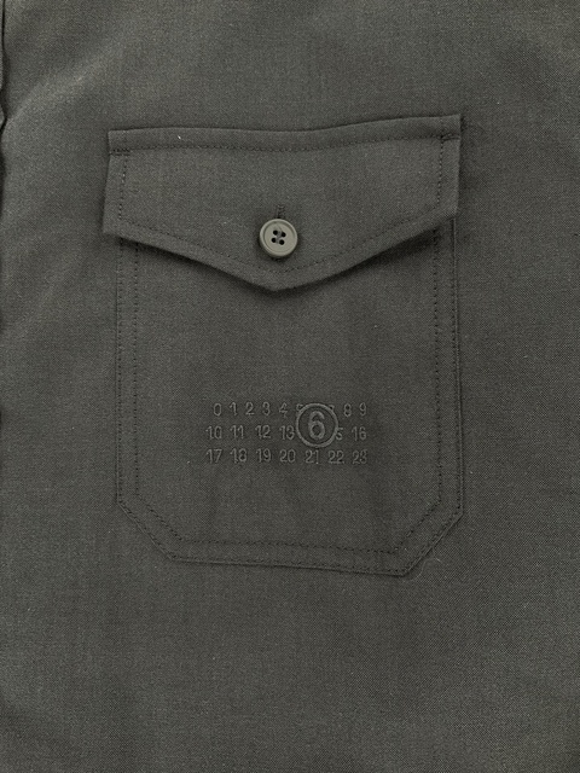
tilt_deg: -85.6
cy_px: 386
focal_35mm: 29
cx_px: 290
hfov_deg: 48.2
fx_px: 648
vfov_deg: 61.7
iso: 64
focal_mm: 3
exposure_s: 1/60
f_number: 1.8
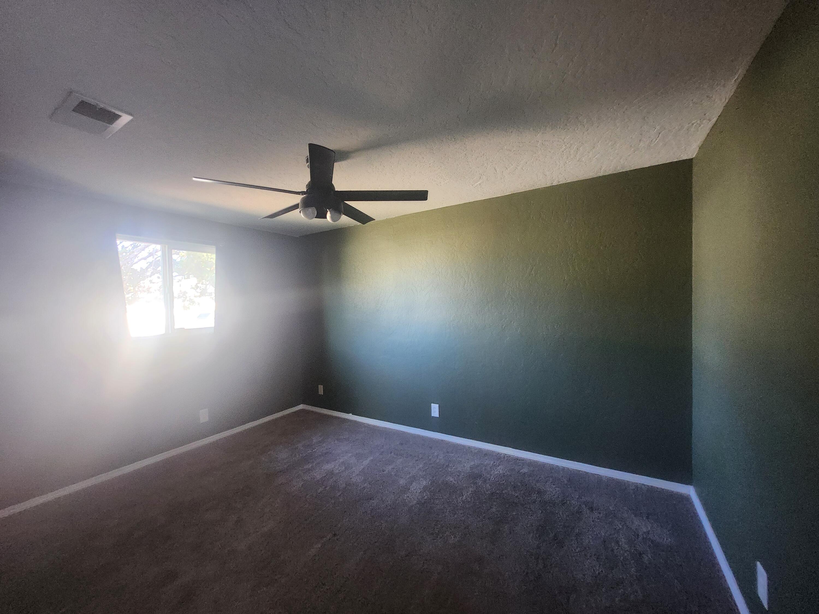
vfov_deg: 89.9
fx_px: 308
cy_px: 307
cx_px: 410
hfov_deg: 106.2
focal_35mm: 13
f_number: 2.2
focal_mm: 1.74
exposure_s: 1/30
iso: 400
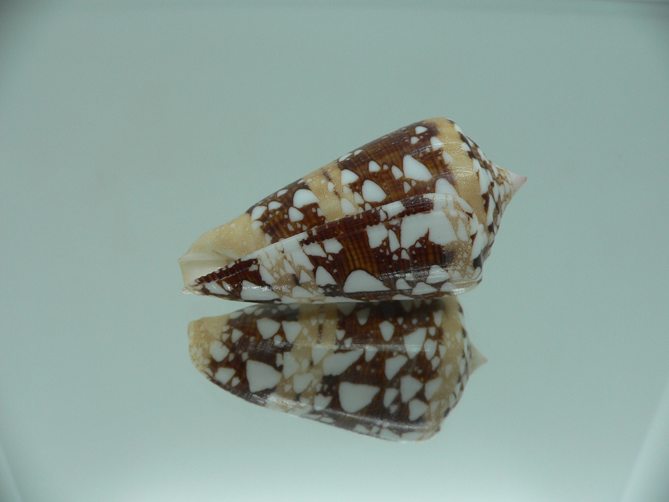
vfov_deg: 40.7
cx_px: 334
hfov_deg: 52.6
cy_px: 251
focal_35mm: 35
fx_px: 676
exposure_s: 1/60
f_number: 2.8
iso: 80
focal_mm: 4.6
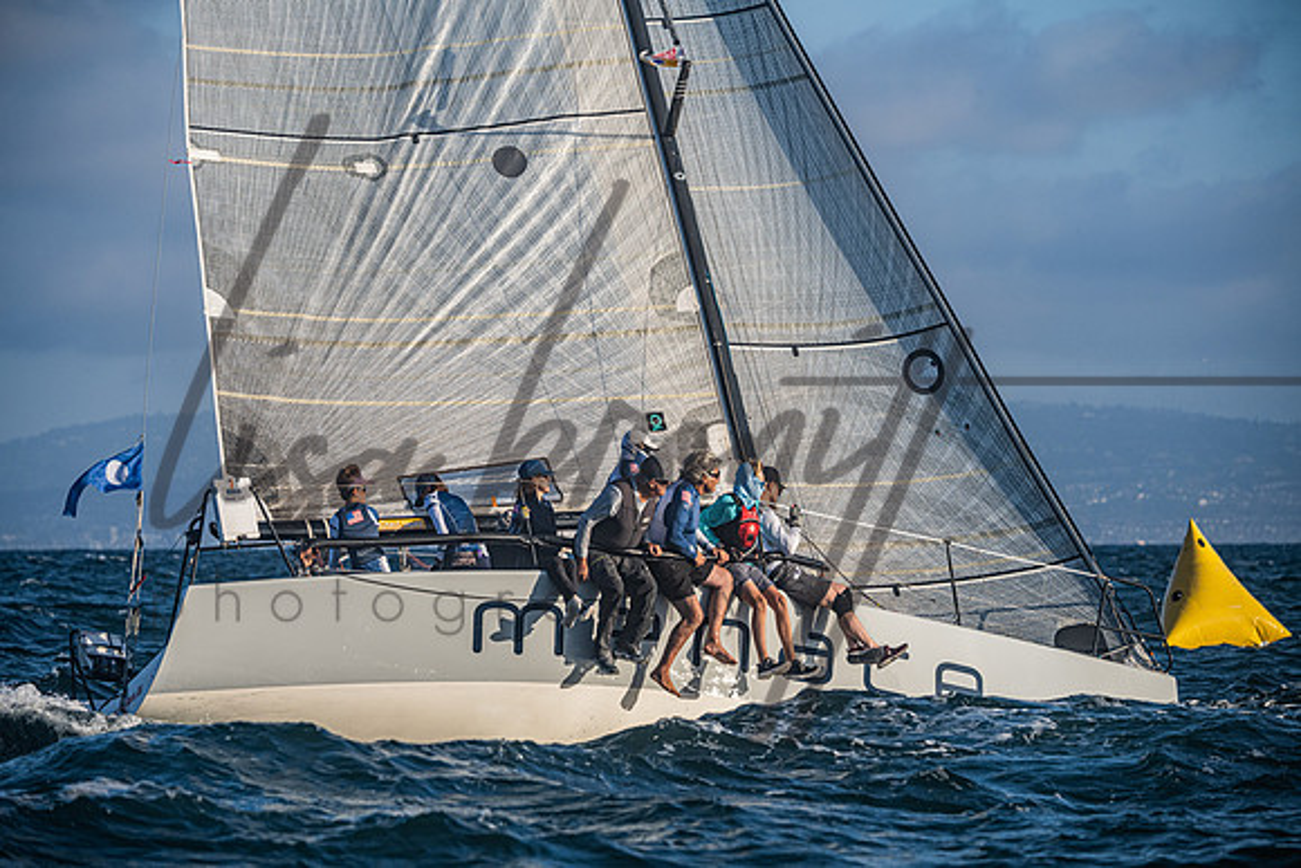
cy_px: 434
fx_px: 7229
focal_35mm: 200
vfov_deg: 6.9
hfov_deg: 10.3
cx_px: 650
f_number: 6.3
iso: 400
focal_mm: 200
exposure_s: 1/2500
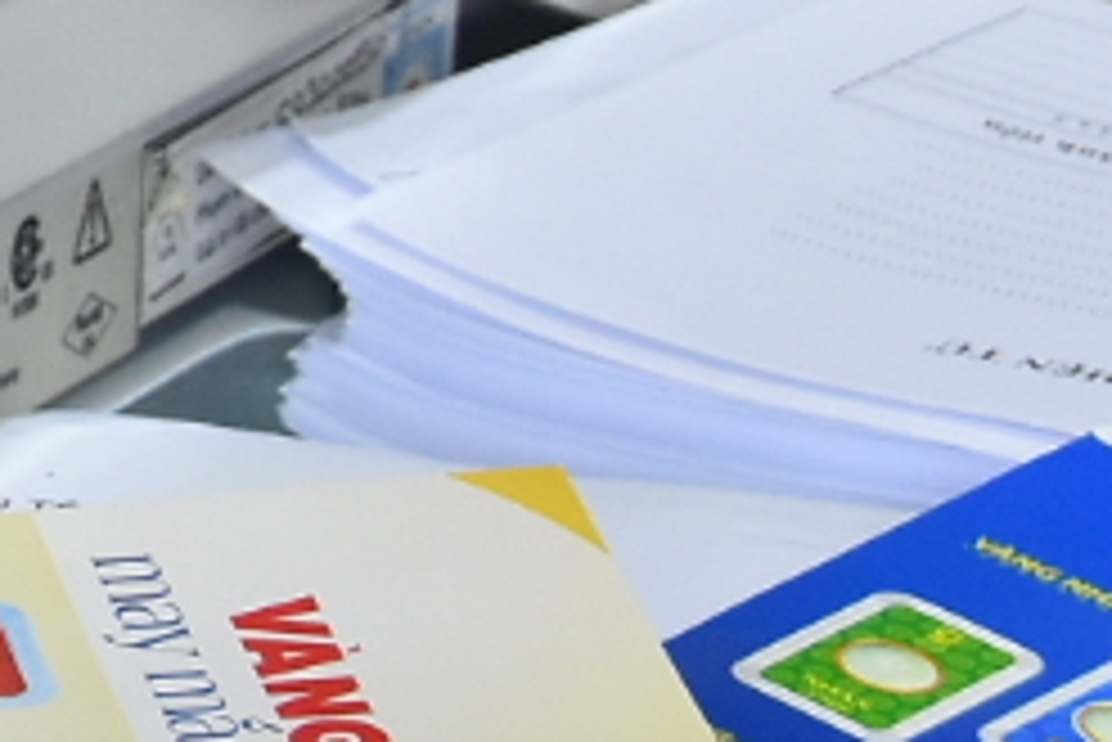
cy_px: -904
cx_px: -2161
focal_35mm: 344
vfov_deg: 3.9
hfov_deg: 5.6
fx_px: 10640
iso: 1000
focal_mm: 35
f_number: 8
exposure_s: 1/125
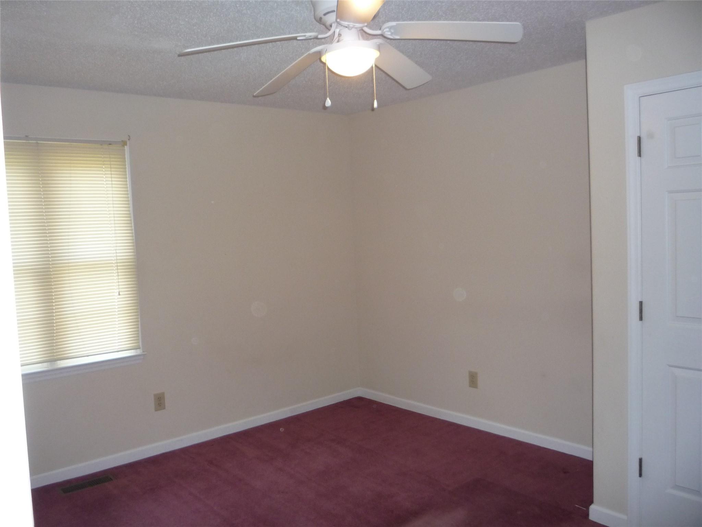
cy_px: 264
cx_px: 351
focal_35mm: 30
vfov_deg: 46.8
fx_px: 608
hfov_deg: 60.0
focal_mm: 5.2
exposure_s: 1/30
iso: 250
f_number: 3.3
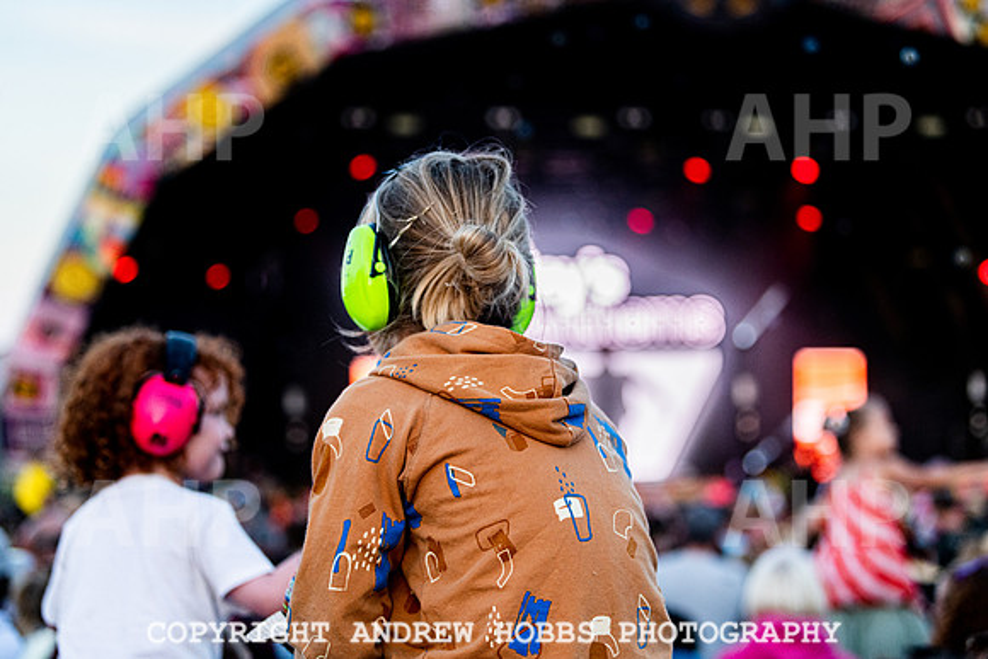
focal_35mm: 74
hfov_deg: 27.4
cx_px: 494
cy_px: 330
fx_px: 2028
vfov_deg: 18.5
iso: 800
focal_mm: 70
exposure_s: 1/1000
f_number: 2.8
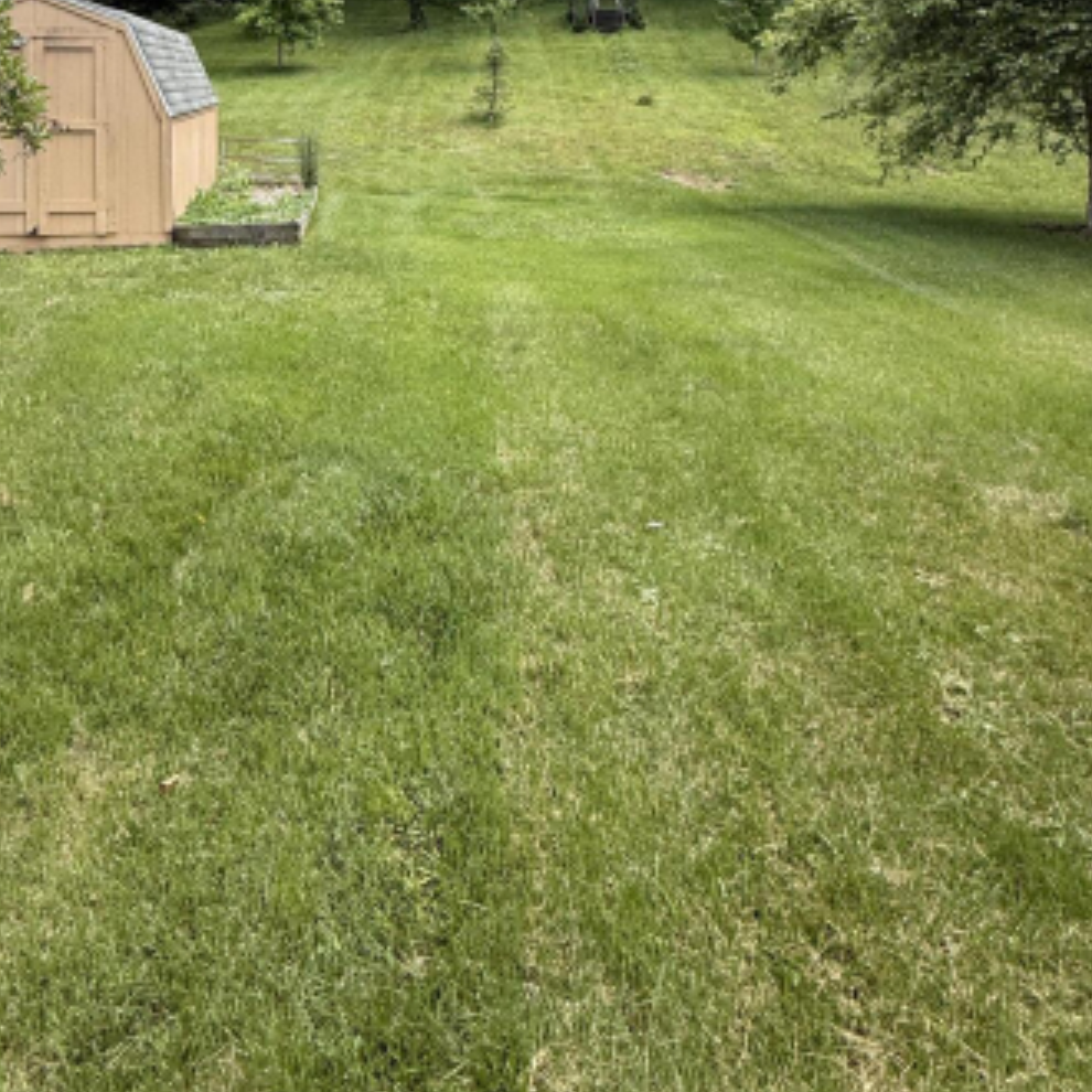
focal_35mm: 25
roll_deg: -2.1
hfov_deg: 62.0
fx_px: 892
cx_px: 404
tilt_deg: -1.3
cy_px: 121
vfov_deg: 55.1
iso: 64
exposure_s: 1/374
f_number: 2.2
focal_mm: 2.22
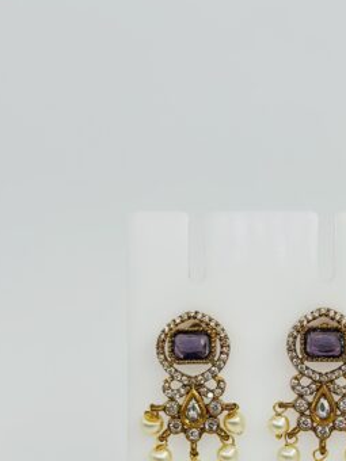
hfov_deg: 18.6
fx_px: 1053
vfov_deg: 24.3
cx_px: 254
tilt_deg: -23.3
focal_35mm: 79
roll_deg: -1.9
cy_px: 365
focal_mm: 6.86
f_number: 1.78
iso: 80
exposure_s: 1/1019
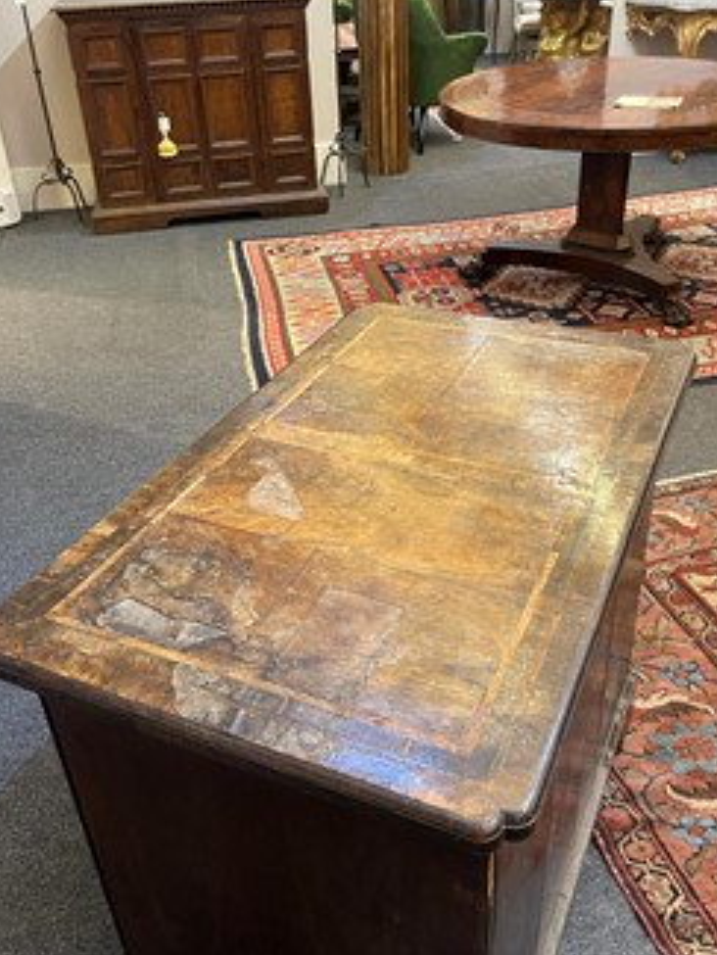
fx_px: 883
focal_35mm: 32
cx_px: 370
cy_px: 467
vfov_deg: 56.8
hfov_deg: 44.2
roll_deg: +2.9
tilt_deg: -32.6
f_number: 1.6
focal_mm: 5.1
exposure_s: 1/50
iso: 250
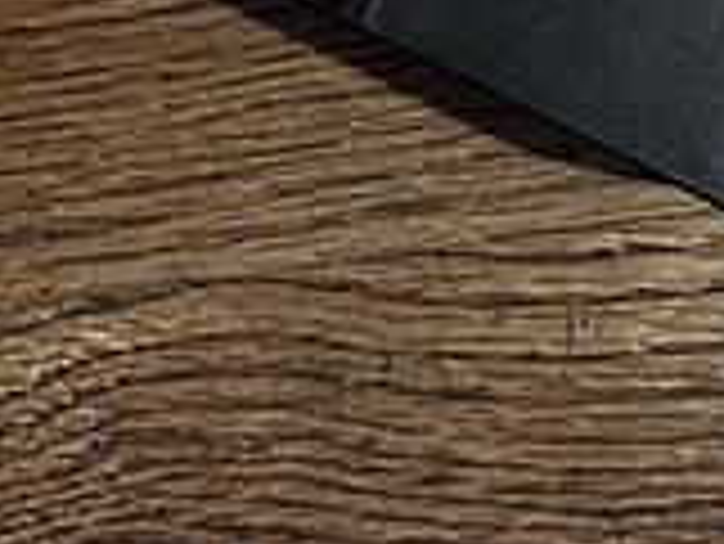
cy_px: -418
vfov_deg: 8.2
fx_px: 3663
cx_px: 16
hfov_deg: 11.2
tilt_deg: -88.3
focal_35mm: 175
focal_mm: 6.86
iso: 800
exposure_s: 1/18
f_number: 1.78
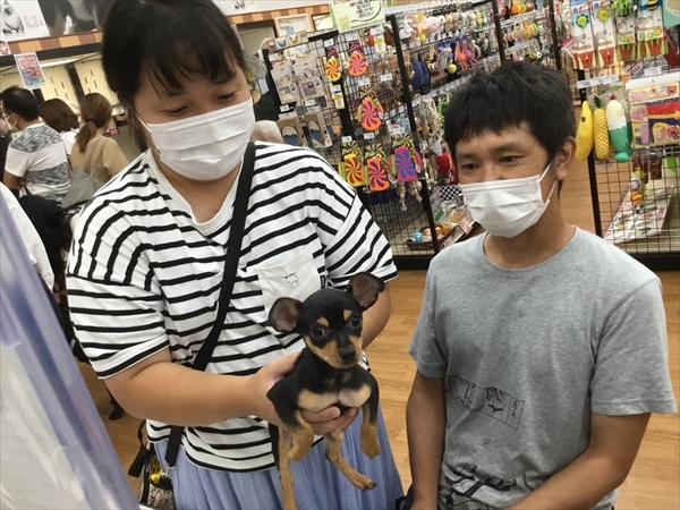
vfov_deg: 45.4
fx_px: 609
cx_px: 340
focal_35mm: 31
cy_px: 255
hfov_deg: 58.4
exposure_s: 1/33
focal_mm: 3.3
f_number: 2.4
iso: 64
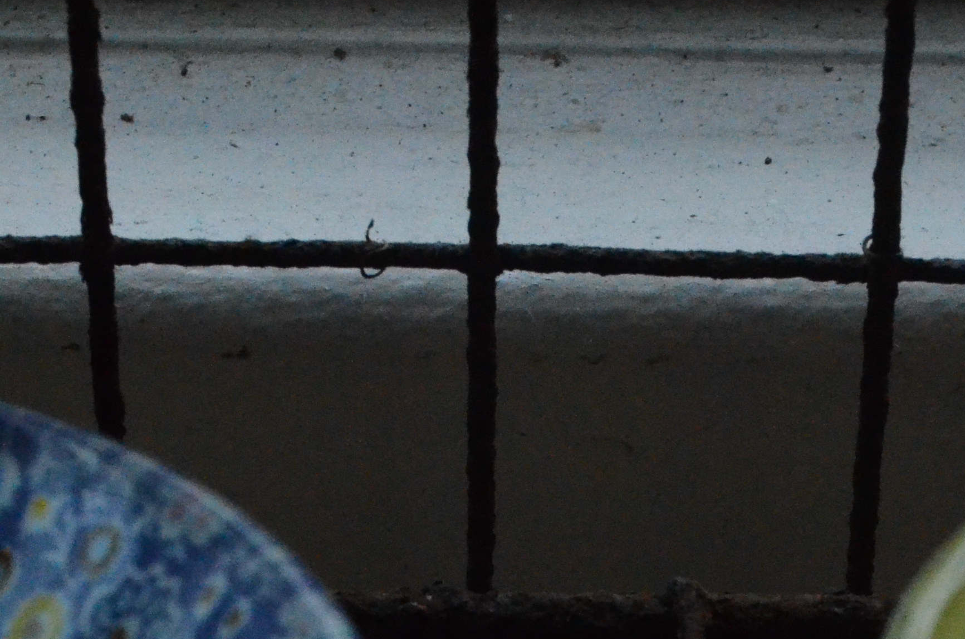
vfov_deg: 10.4
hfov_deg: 16.0
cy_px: 869
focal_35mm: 128
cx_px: 655
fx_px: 3424
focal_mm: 30
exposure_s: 1/500
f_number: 11
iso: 6400
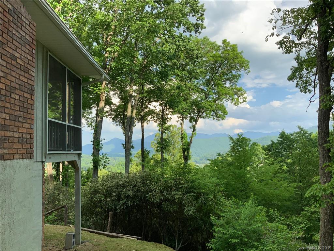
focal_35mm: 29
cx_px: 167
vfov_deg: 48.2
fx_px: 280
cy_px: 126
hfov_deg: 61.7
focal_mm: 3
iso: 16
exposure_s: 1/978
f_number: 1.8
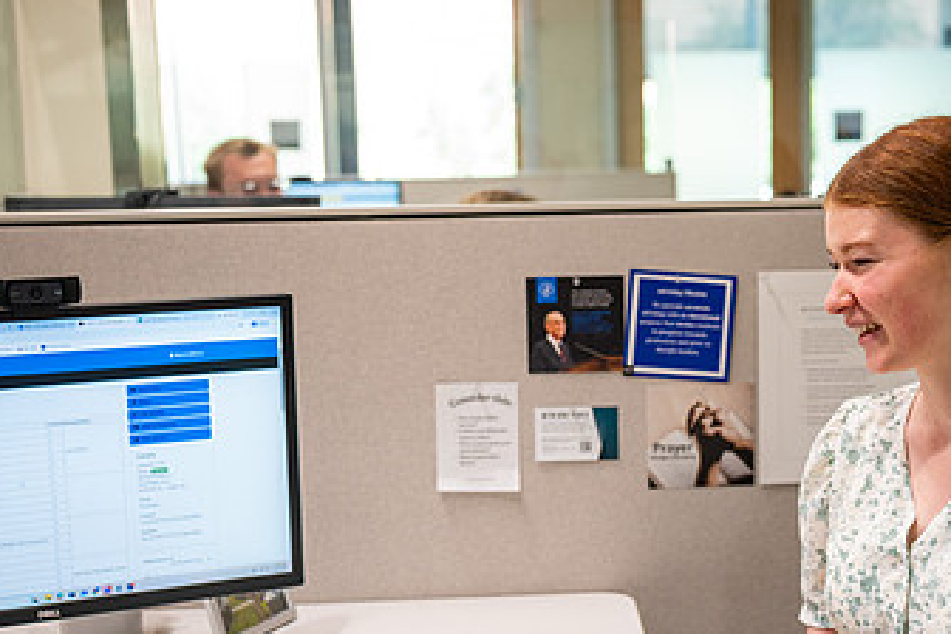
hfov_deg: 29.1
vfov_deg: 19.6
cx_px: 617
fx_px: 1823
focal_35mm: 69
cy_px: 449
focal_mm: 38
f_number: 2.8
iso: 640
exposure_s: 1/160
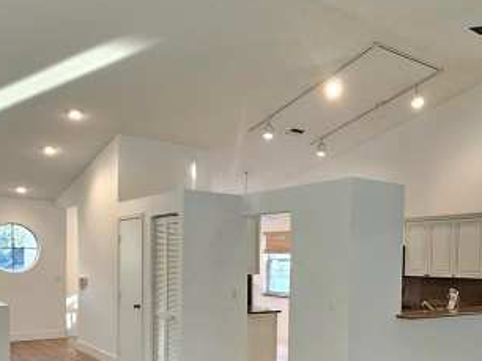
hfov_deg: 53.9
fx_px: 473
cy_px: 279
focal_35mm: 34
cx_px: 260
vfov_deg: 40.3
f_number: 2.2
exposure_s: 1/40
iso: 400
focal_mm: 2.2
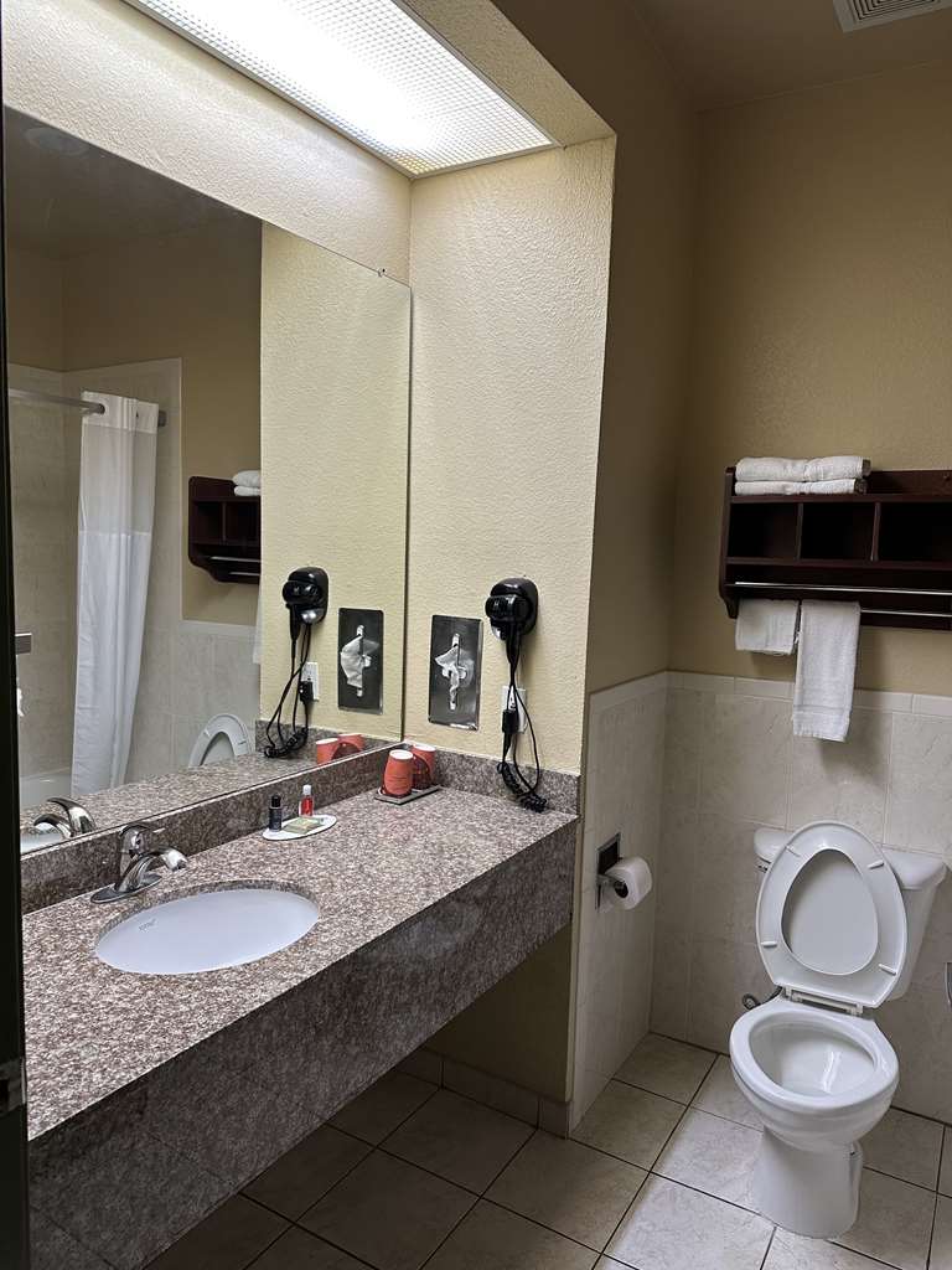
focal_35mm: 24
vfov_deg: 71.6
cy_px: 635
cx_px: 476
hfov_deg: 56.8
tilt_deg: -7.4
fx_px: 880
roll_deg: -2.8
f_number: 1.78
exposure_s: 1/60
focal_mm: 6.86
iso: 200
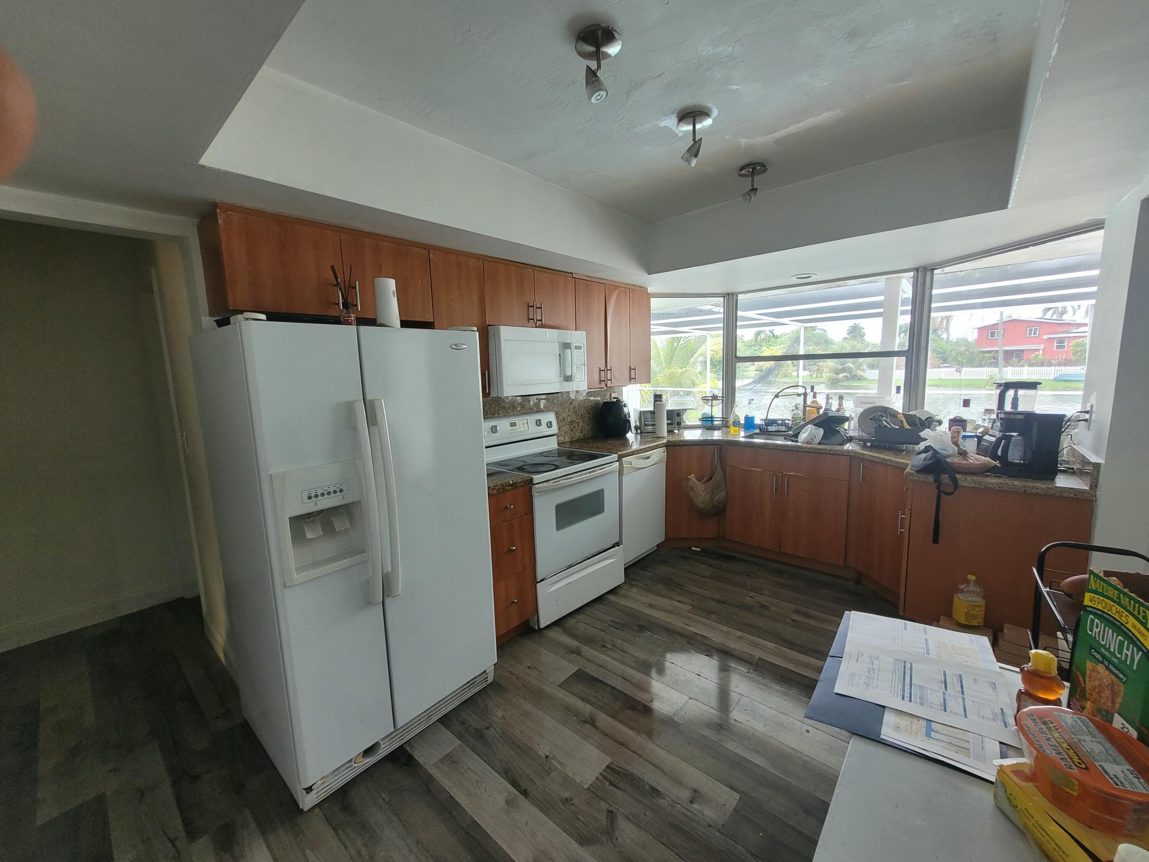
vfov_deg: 89.9
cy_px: 431
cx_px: 574
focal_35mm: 13
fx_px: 432
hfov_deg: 106.2
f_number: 2.2
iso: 64
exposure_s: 1/60
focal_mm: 1.74
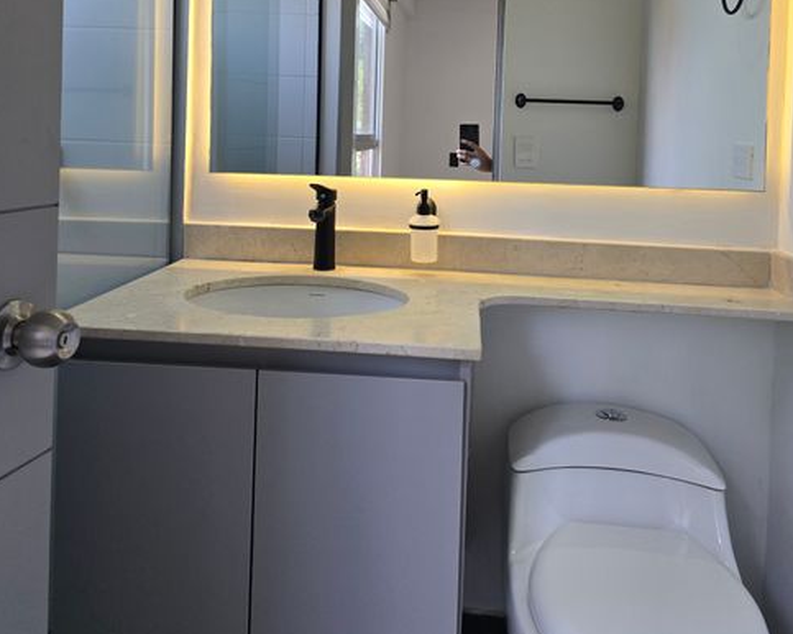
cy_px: 142
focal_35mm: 31
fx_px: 727
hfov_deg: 57.2
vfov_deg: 45.1
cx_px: 402
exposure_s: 1/180
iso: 80
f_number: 1.7
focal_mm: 6.3
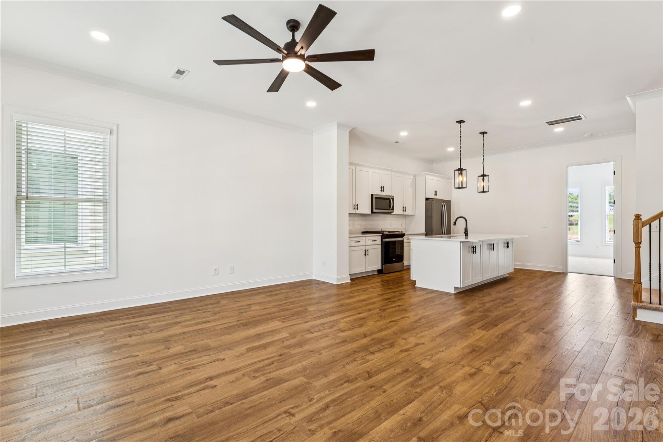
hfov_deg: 94.6
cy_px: 221
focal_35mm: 17
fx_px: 306
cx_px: 332
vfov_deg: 71.7
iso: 100
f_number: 9
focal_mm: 16.6
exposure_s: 1/6
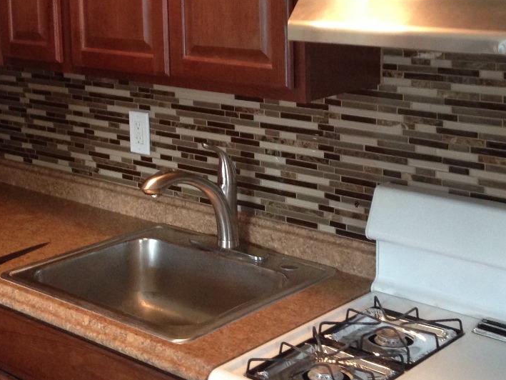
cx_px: 213
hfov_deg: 28.9
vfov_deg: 21.6
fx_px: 980
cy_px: 68
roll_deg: +1.9
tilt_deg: -6.5
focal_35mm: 67
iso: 200
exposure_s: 1/20
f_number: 2.4
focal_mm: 4.12
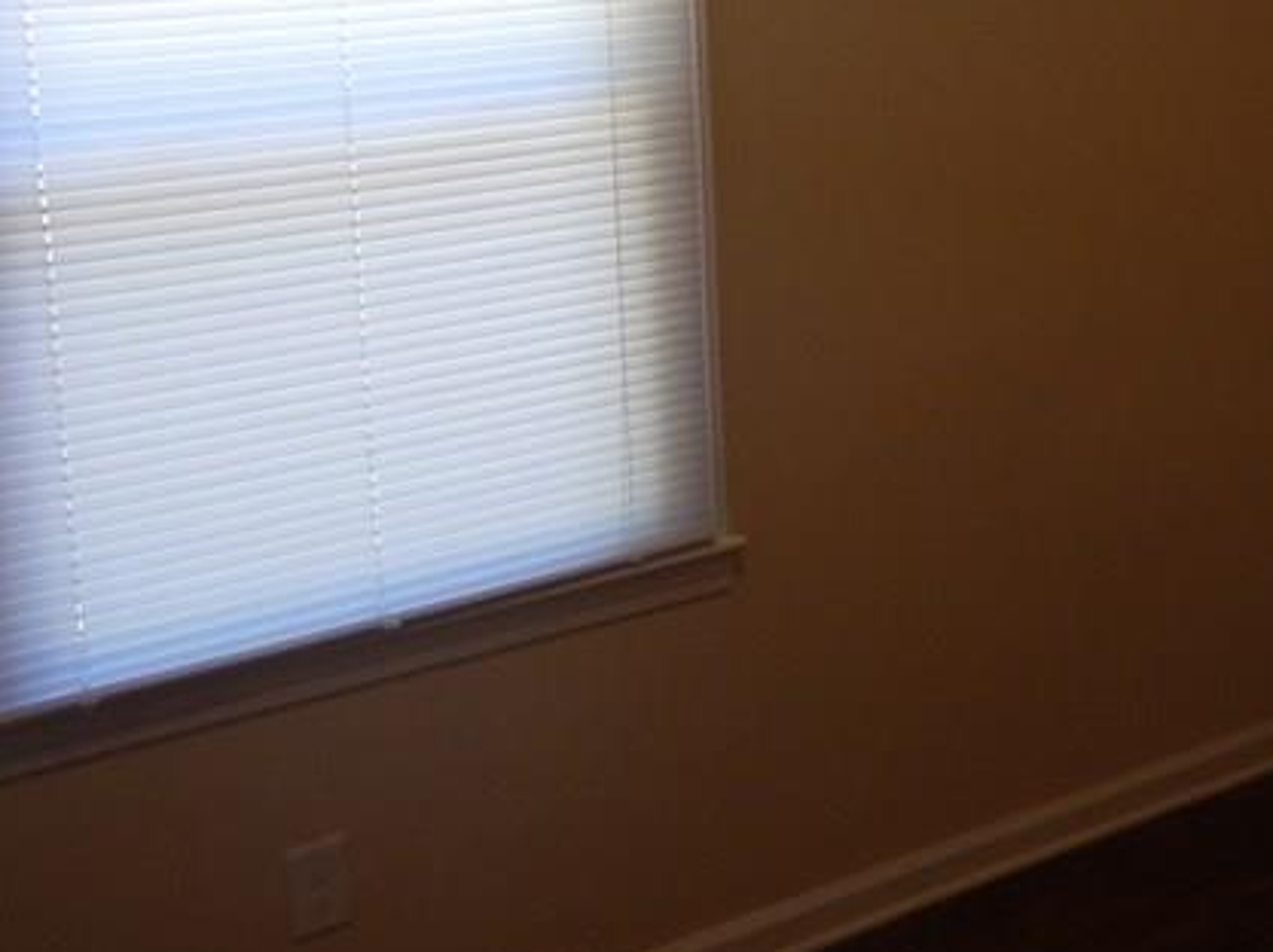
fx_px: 2168
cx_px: 1117
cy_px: 116
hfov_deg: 31.4
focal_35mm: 59
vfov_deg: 24.2
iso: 125
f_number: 2.8
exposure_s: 1/50
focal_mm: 4.3
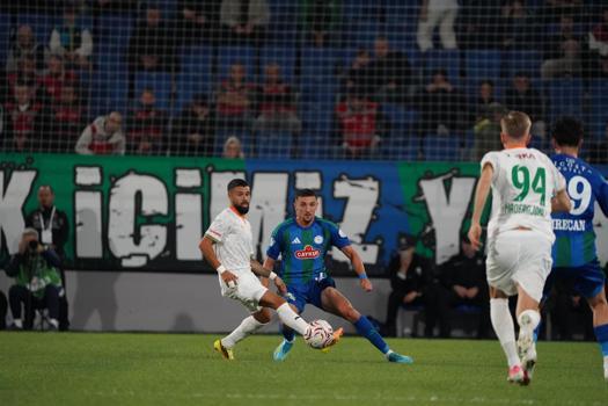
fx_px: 10133
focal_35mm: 600
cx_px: 304
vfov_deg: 2.3
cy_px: 203
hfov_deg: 3.4
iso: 10000
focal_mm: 600
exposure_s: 1/1500
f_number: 6.3
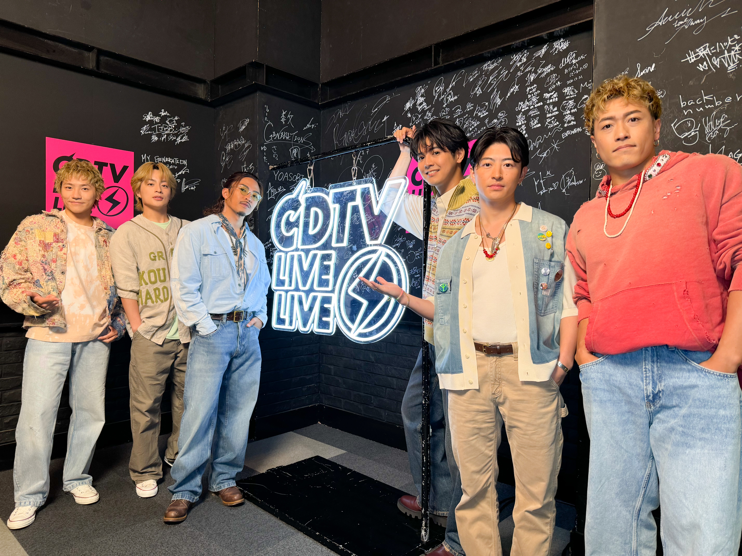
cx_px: 371
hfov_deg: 71.6
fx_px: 514
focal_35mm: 24
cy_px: 278
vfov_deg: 56.8
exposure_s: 1/50
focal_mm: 6.76
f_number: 1.8
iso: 160
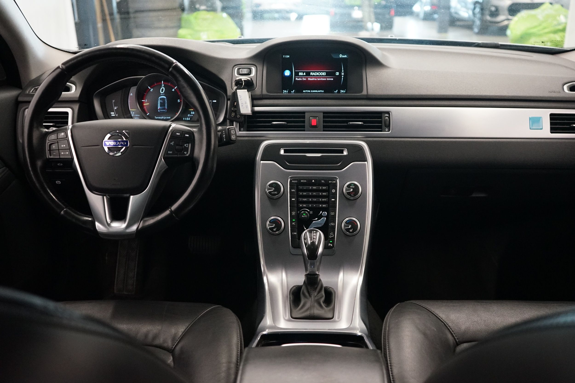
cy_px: 192
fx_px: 559
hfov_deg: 54.4
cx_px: 288
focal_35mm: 35
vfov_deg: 37.9
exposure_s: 1/160
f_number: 4
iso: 4000
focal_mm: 35
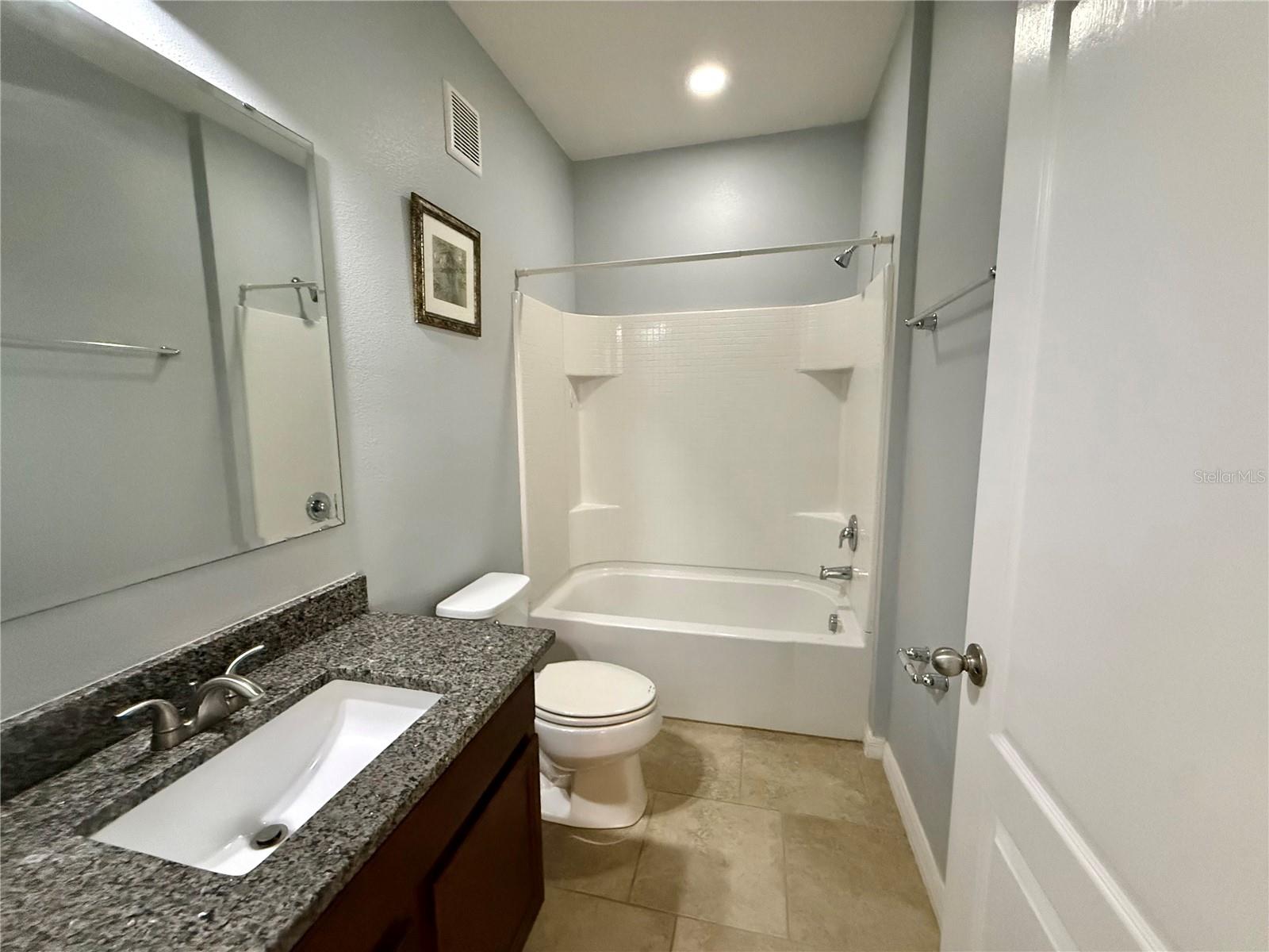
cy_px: 476
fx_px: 513
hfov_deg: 102.1
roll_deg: +0.0
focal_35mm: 14
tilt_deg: -7.0
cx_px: 634
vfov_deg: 85.7
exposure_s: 1/60
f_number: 2.2
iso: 1000
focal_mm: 2.22
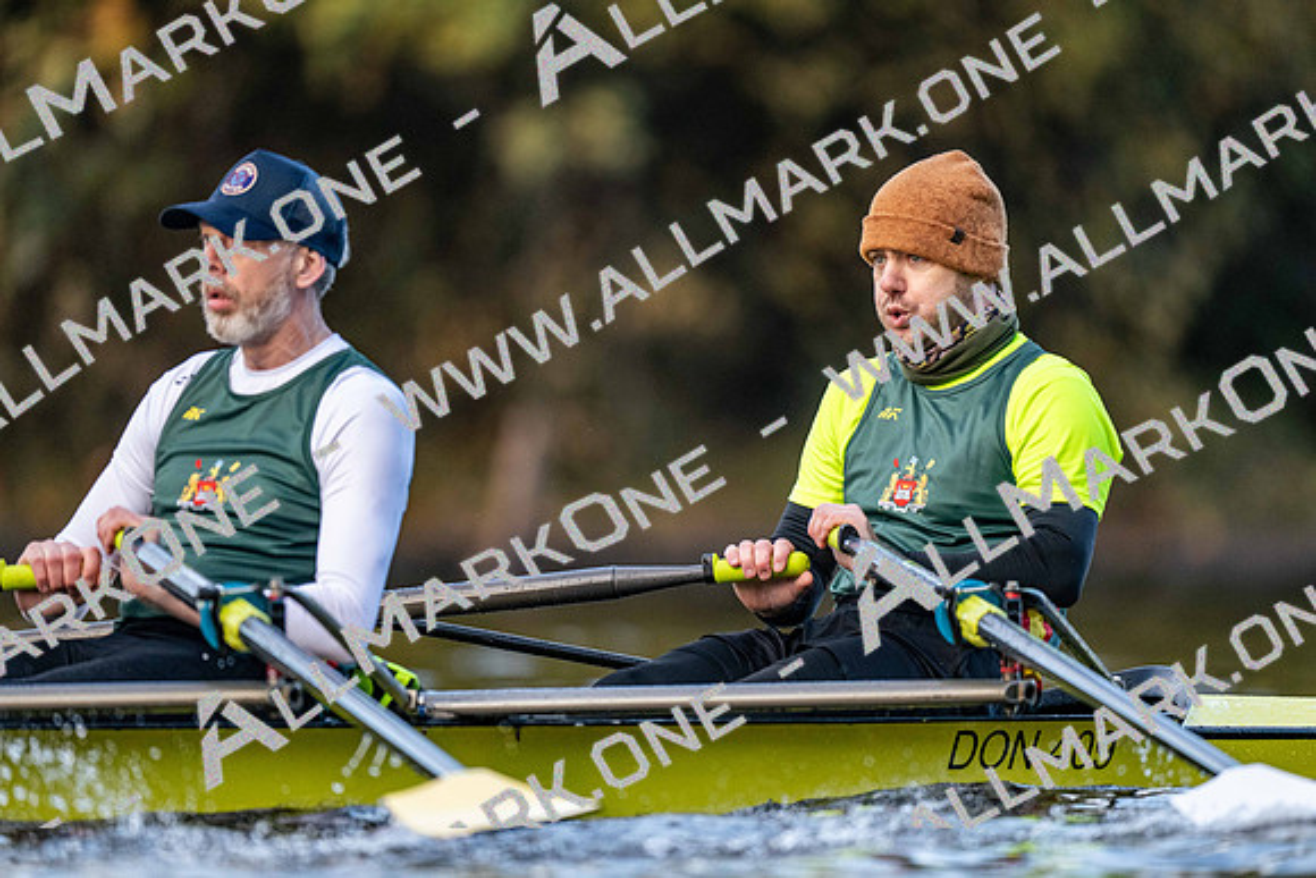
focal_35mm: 600
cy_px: 439
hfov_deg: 3.4
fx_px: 21937
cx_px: 658
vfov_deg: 2.3
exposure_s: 1/2500
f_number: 4
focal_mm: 600
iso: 2800
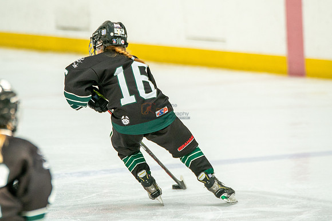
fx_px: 4286
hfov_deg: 4.4
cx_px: 172
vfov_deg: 3.0
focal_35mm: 465
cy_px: 95
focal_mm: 300
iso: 1600
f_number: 3.5
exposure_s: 1/2500
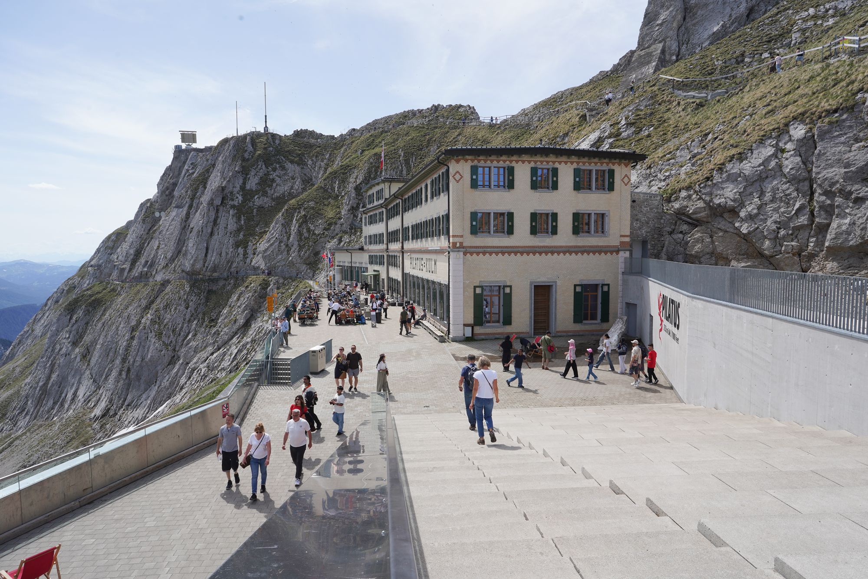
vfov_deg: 53.1
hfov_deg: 73.7
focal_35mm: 24
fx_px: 579
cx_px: 434
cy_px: 290
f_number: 14
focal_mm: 24
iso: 100
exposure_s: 1/100
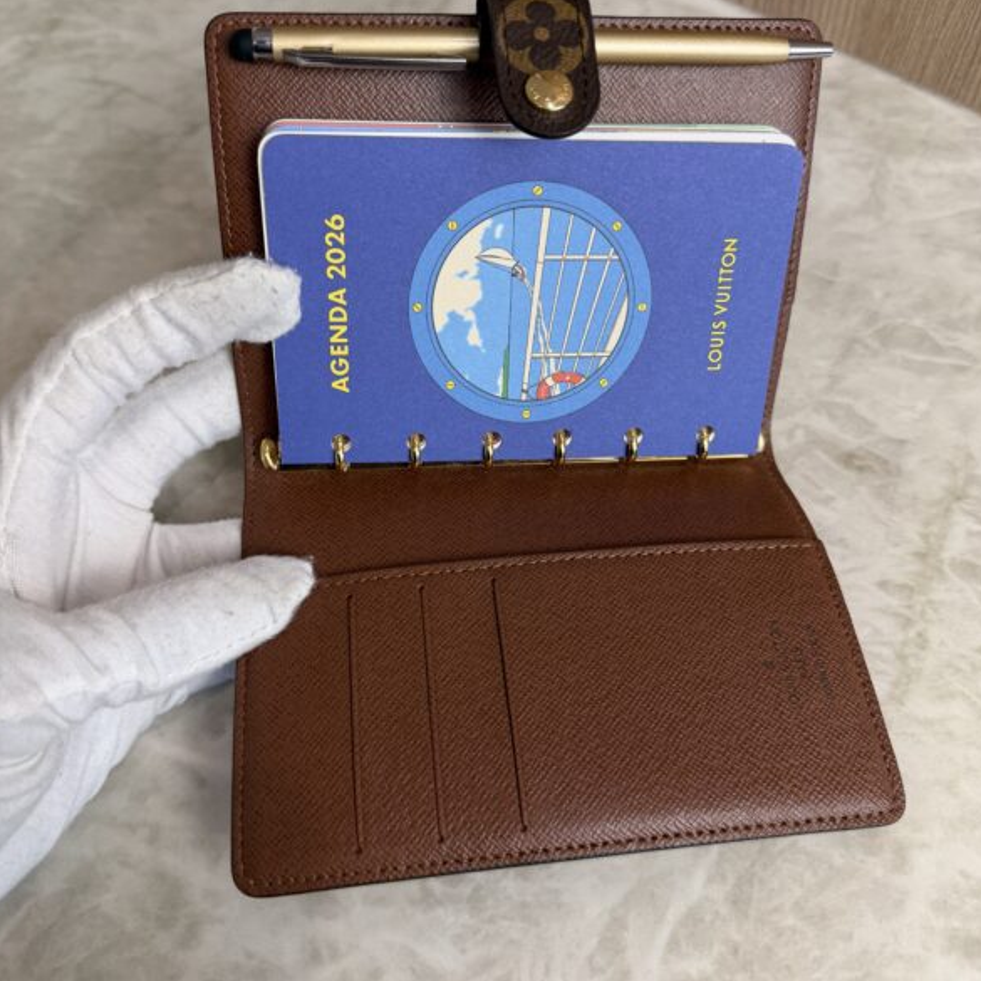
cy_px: 446
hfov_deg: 55.6
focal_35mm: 29
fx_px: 930
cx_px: 486
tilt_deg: -56.5
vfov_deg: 55.5
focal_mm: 6.76
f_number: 1.78
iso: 80
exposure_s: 1/120
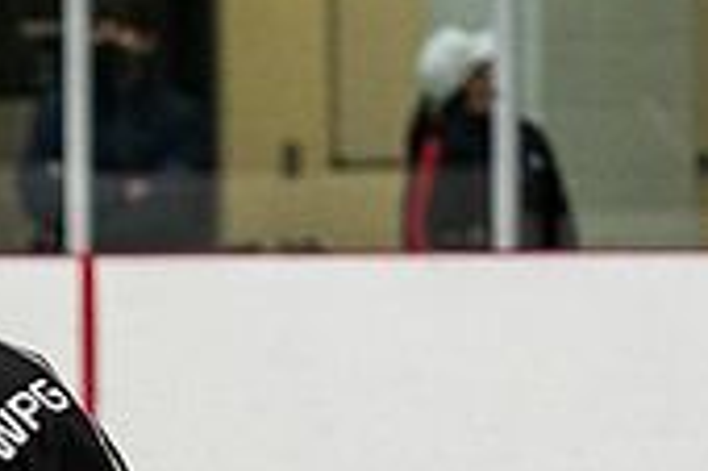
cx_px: -109
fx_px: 16091
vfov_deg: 1.7
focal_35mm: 819
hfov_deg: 2.5
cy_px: 726
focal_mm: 112
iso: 1250
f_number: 2.8
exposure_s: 1/640
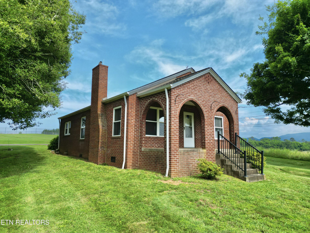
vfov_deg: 56.8
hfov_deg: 71.6
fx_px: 215
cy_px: 116
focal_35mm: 24
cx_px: 155
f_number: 1.7
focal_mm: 6.72
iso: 120
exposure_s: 1/2000
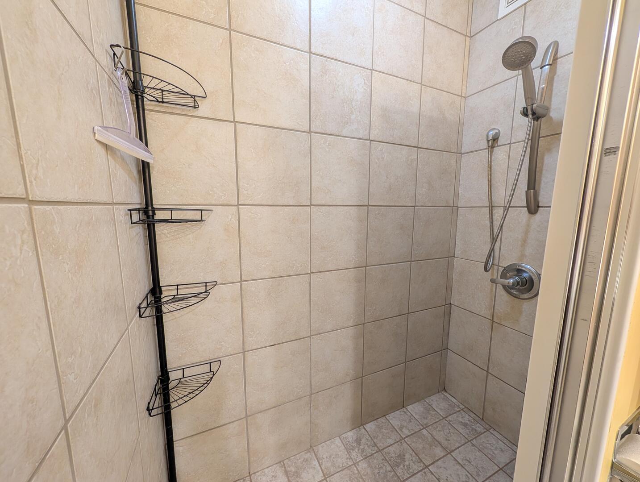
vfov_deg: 94.7
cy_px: 241
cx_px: 320
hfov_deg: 110.5
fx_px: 222
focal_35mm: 12
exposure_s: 1/40
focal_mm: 2.02
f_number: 1.7
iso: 150
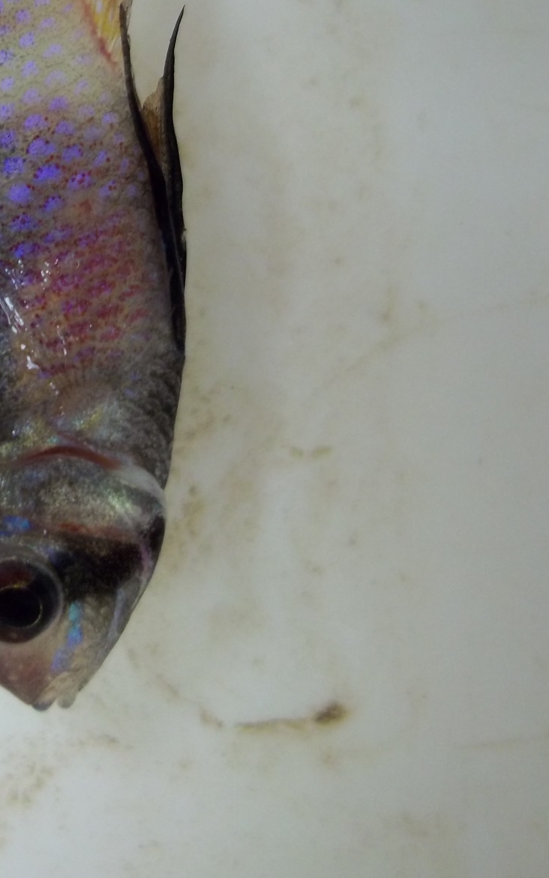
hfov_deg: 19.5
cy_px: 232
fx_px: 1556
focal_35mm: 65
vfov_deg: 31.0
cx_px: 10
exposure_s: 1/20
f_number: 3.1
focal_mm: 6.5
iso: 160
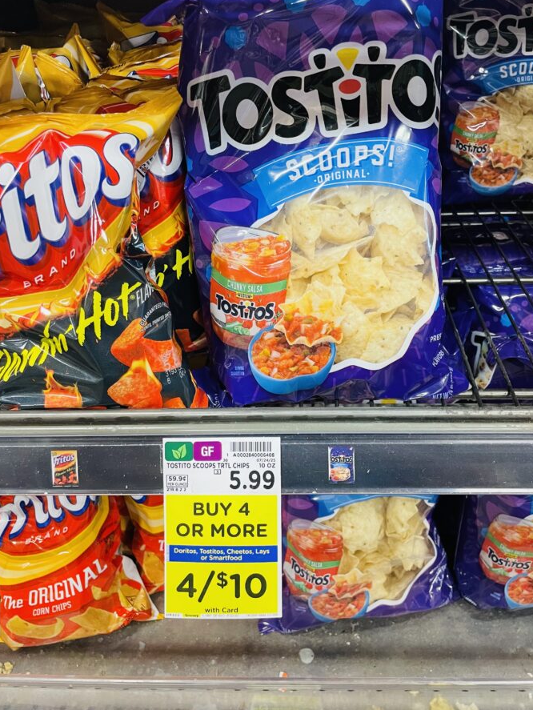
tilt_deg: -31.4
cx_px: 299
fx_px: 615
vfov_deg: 59.8
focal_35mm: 30
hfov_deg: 46.7
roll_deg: +2.3
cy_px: 315
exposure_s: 1/60
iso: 200
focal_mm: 4.2
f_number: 1.6
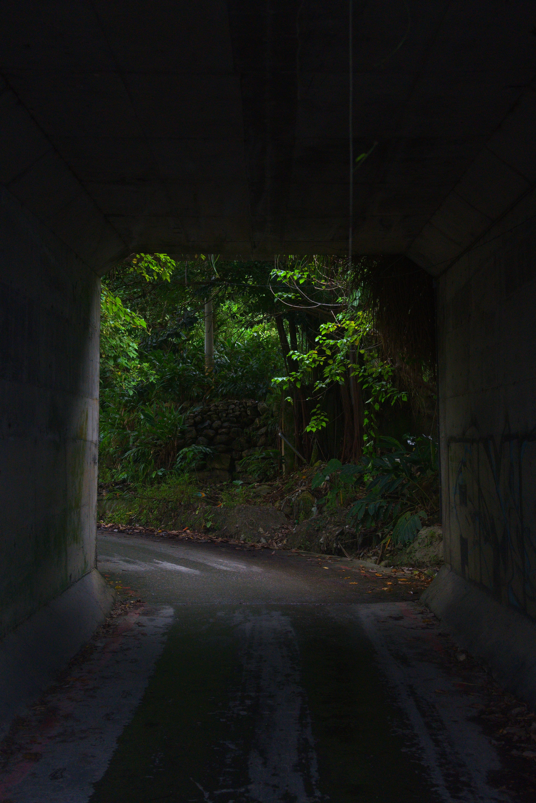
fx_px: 1117
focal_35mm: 50
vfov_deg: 39.6
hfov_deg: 27.0
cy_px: 402
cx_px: 268
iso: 2000
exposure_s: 1/500
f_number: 5.6
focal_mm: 50
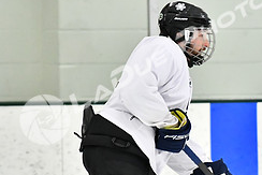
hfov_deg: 3.0
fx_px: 4937
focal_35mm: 678
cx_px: 268
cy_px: 176
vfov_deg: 2.0
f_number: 2.8
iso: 5000
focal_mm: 190
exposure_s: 1/1250
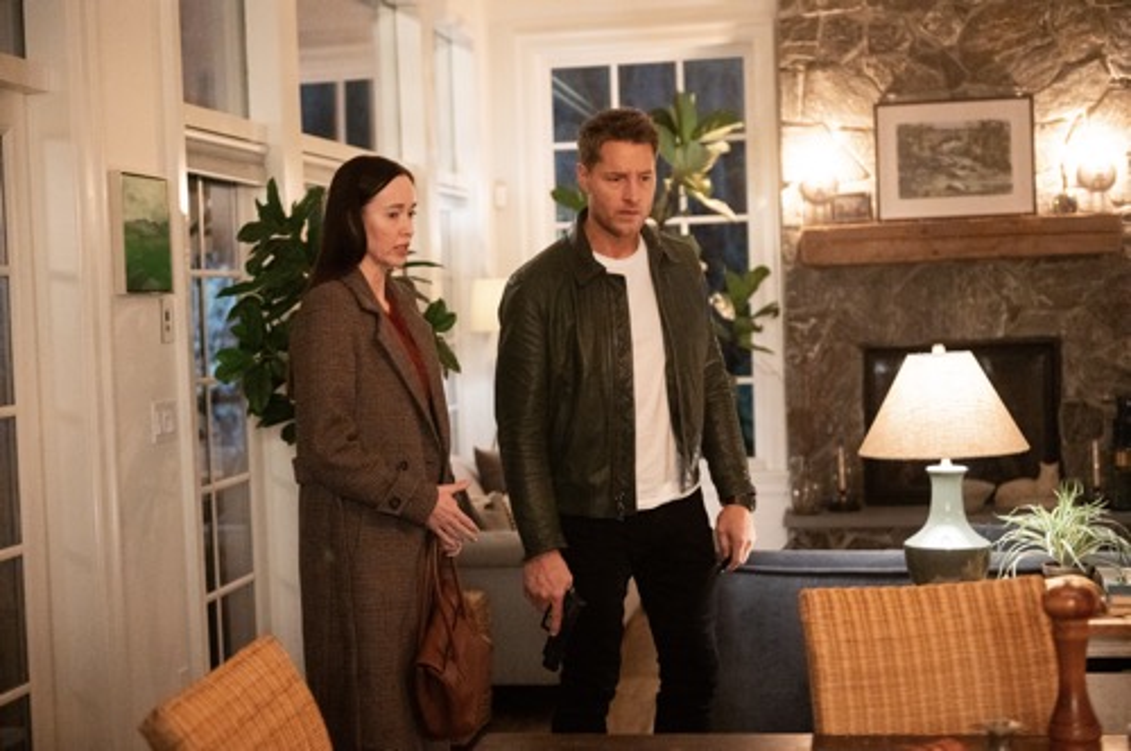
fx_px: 1726
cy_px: 376
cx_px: 566
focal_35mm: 55
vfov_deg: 24.6
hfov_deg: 36.3
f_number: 2.8
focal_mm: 55
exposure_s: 1/160
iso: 6400
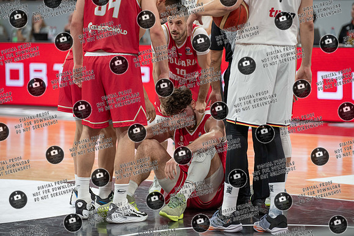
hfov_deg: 12.3
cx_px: 184
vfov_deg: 8.2
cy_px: 113
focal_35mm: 167
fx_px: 1640
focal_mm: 150
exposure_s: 1/1000
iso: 1100
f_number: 3.2
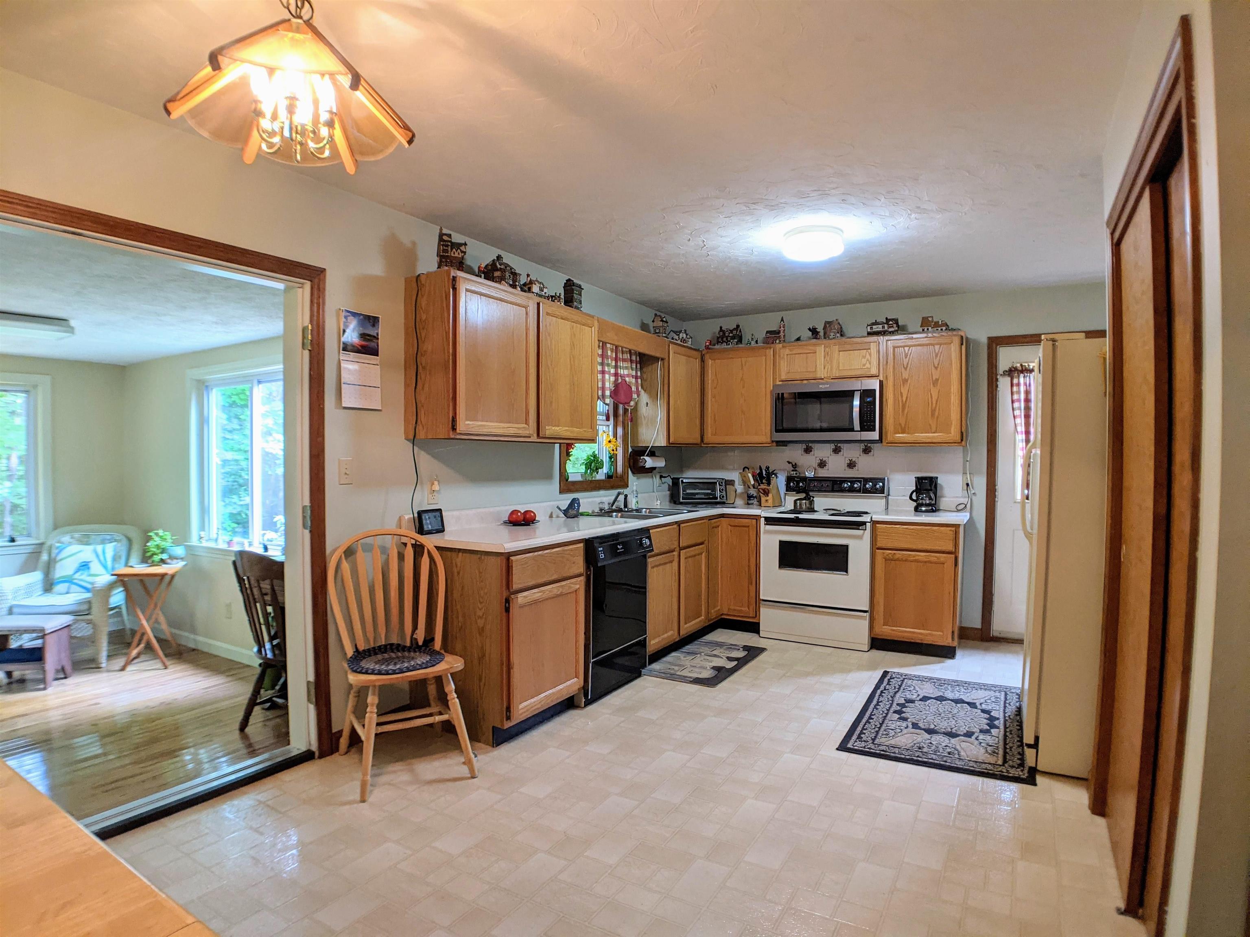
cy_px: 468
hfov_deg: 65.3
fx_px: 975
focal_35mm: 27
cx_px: 625
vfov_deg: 51.4
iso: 177
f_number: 1.8
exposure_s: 1/120
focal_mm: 4.44
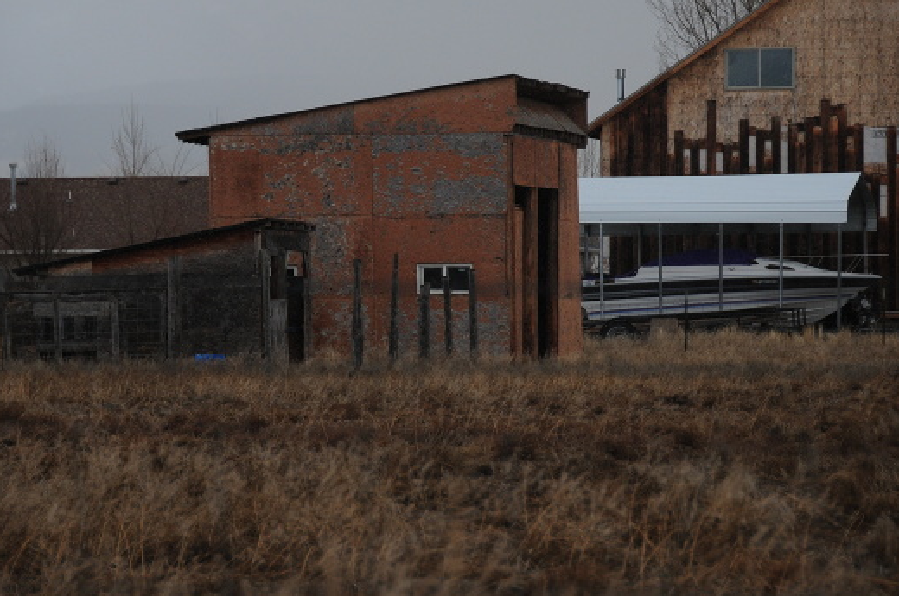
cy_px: 253
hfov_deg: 8.6
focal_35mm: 240
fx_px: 5984
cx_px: 424
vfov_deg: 5.7
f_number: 5.6
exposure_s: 1/640
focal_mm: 130
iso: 400
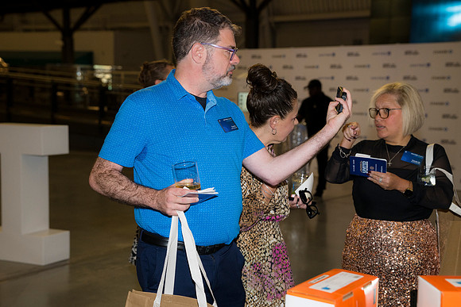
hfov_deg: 35.0
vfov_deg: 23.8
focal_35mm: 57
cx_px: 230
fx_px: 730
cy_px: 154
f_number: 4
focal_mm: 57
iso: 900
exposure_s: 1/60
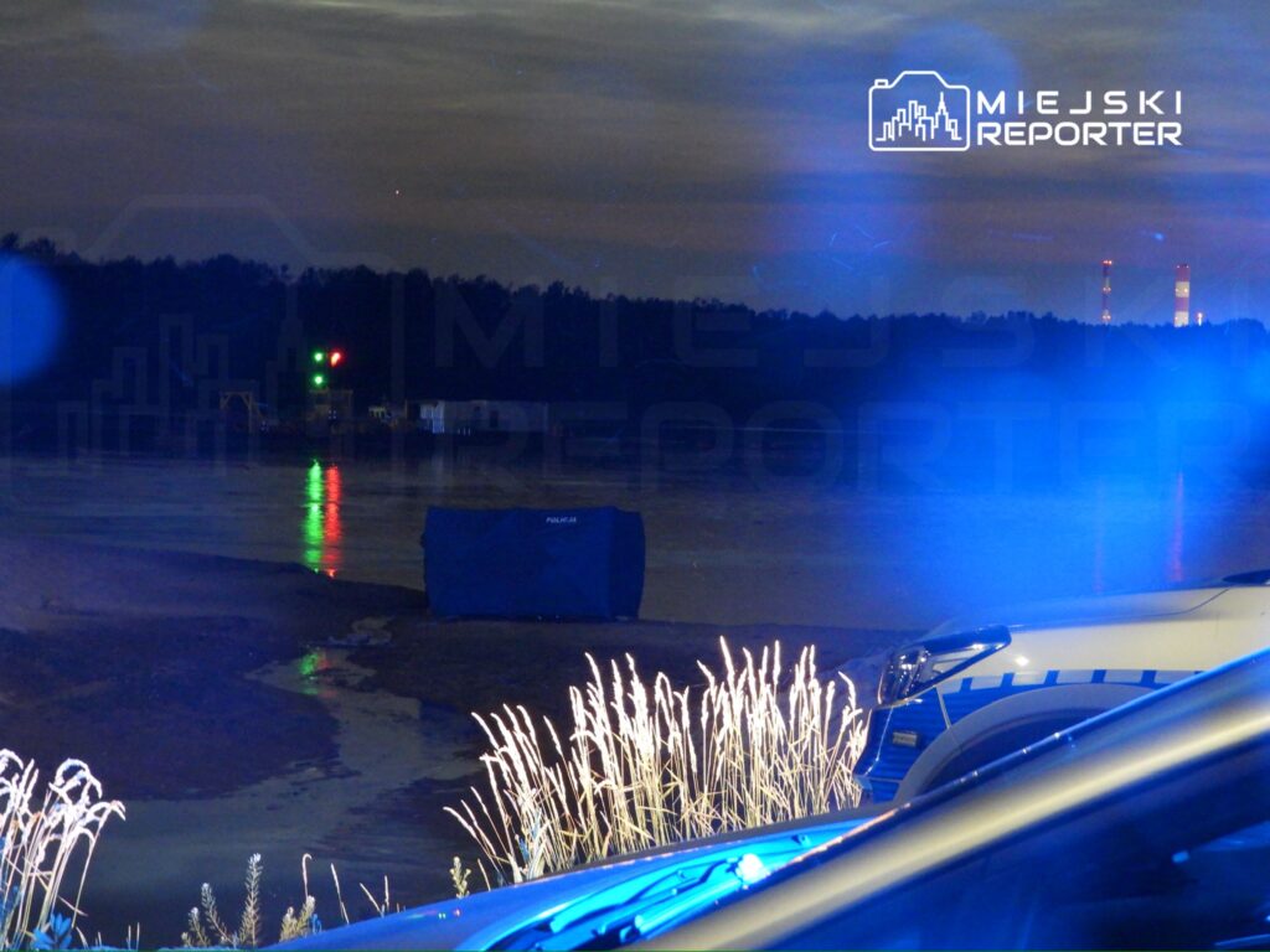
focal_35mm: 91
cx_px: 635
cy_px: 476
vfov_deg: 16.2
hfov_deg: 21.5
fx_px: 3339
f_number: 3.5
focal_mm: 16.3
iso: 1100
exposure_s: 1
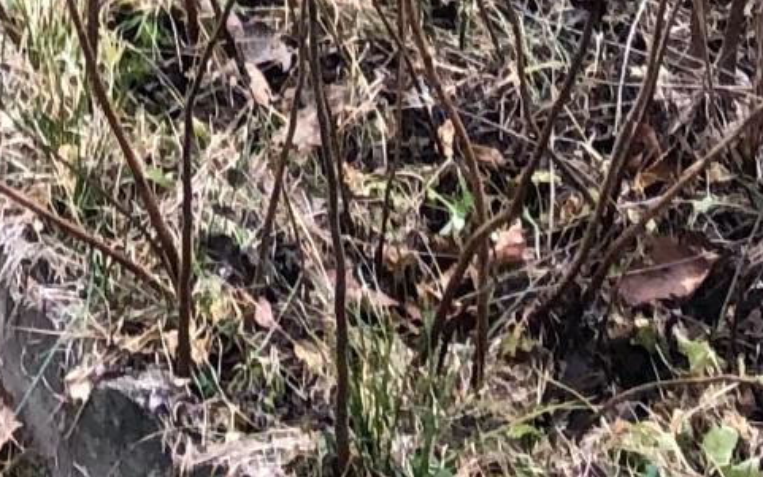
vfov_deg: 6.1
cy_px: -1301
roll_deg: -1.4
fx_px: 3848
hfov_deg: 10.9
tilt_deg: -22.4
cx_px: -379
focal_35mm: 185
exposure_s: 1/120
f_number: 1.8
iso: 50
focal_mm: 3.99
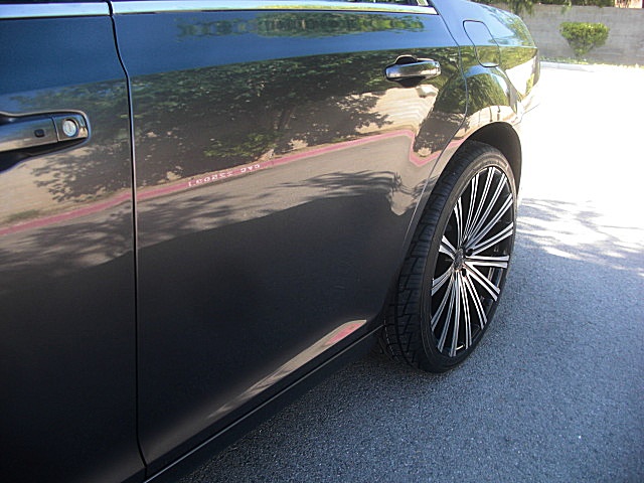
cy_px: 242
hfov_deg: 51.4
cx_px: 322
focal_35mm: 36
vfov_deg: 39.7
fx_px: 670
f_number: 2.8
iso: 50
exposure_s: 1/80
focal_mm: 6.3
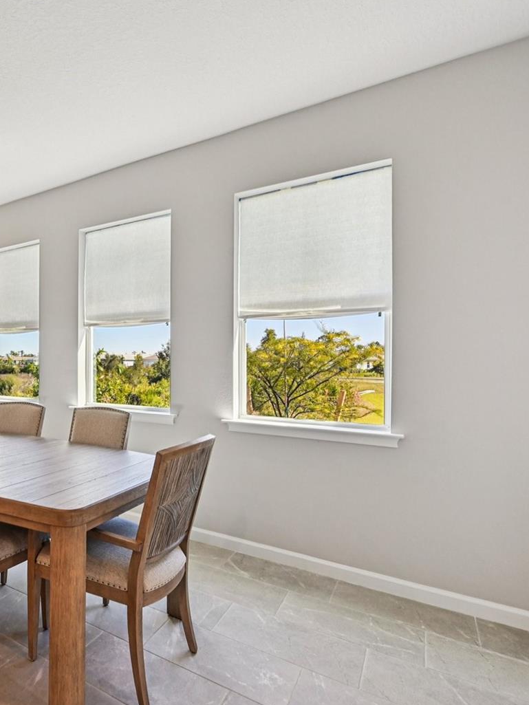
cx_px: 99
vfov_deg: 79.0
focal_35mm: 21
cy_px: 359
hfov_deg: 58.2
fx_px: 428
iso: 400
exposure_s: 1/250
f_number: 8
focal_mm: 14
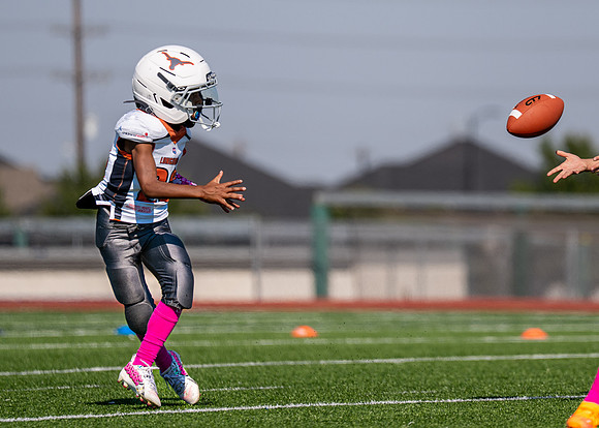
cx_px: 489
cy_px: 137
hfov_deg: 5.5
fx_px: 6205
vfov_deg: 3.9
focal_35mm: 365
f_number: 2.8
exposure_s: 1/3200
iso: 100
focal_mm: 200
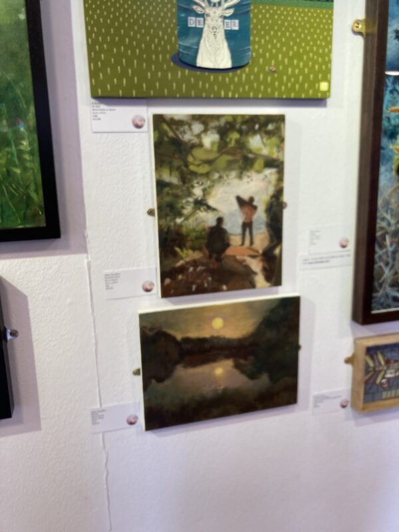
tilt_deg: -10.7
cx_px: 200
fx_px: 430
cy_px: 266
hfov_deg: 49.7
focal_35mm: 28
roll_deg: +1.5
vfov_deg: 63.4
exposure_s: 1/50
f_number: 1.8
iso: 50
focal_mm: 3.99
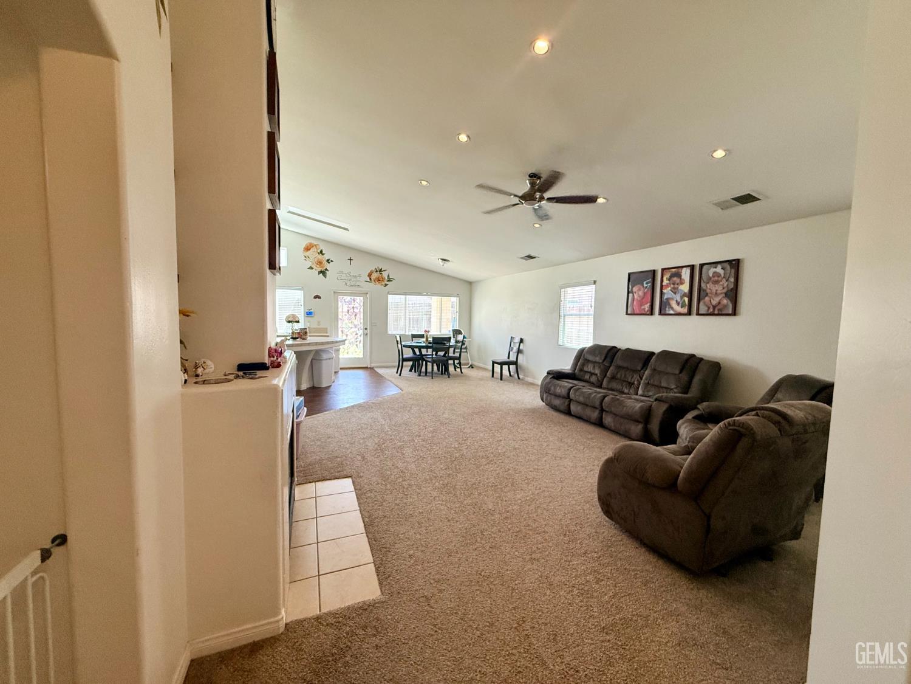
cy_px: 342
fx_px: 368
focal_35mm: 14
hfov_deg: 102.1
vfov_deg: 85.7
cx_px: 456
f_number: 2.2
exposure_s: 1/120
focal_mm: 2.22
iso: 250
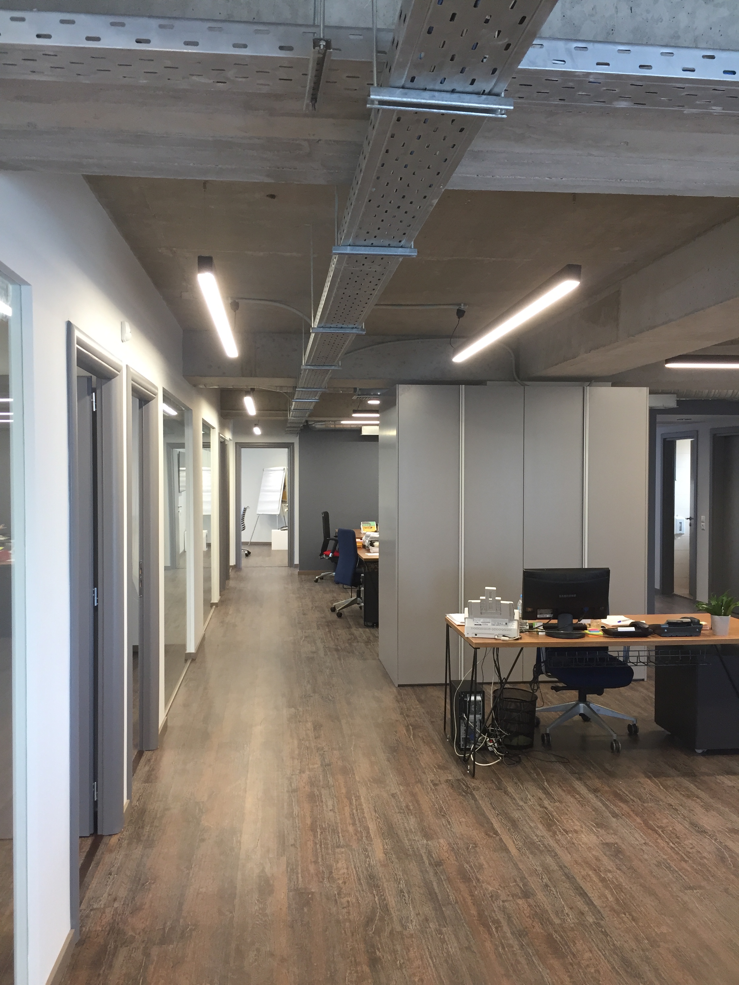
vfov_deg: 61.7
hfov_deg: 48.2
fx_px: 825
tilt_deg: -2.5
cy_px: 492
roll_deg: -0.2
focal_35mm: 29
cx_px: 370
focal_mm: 4.15
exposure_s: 1/33
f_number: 2.2
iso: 80
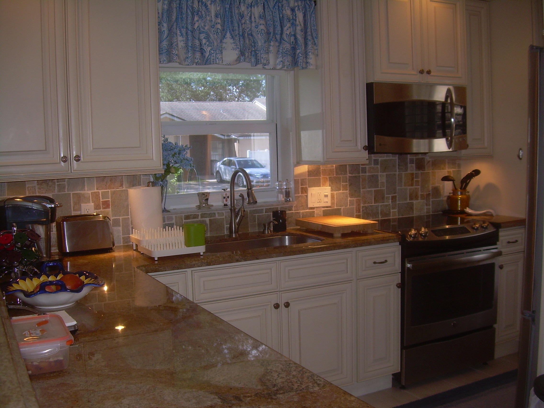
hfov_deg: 49.0
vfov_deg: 37.7
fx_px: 597
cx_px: 272
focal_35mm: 38
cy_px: 204
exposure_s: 1/60
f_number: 2.8
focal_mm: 6.3
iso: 50
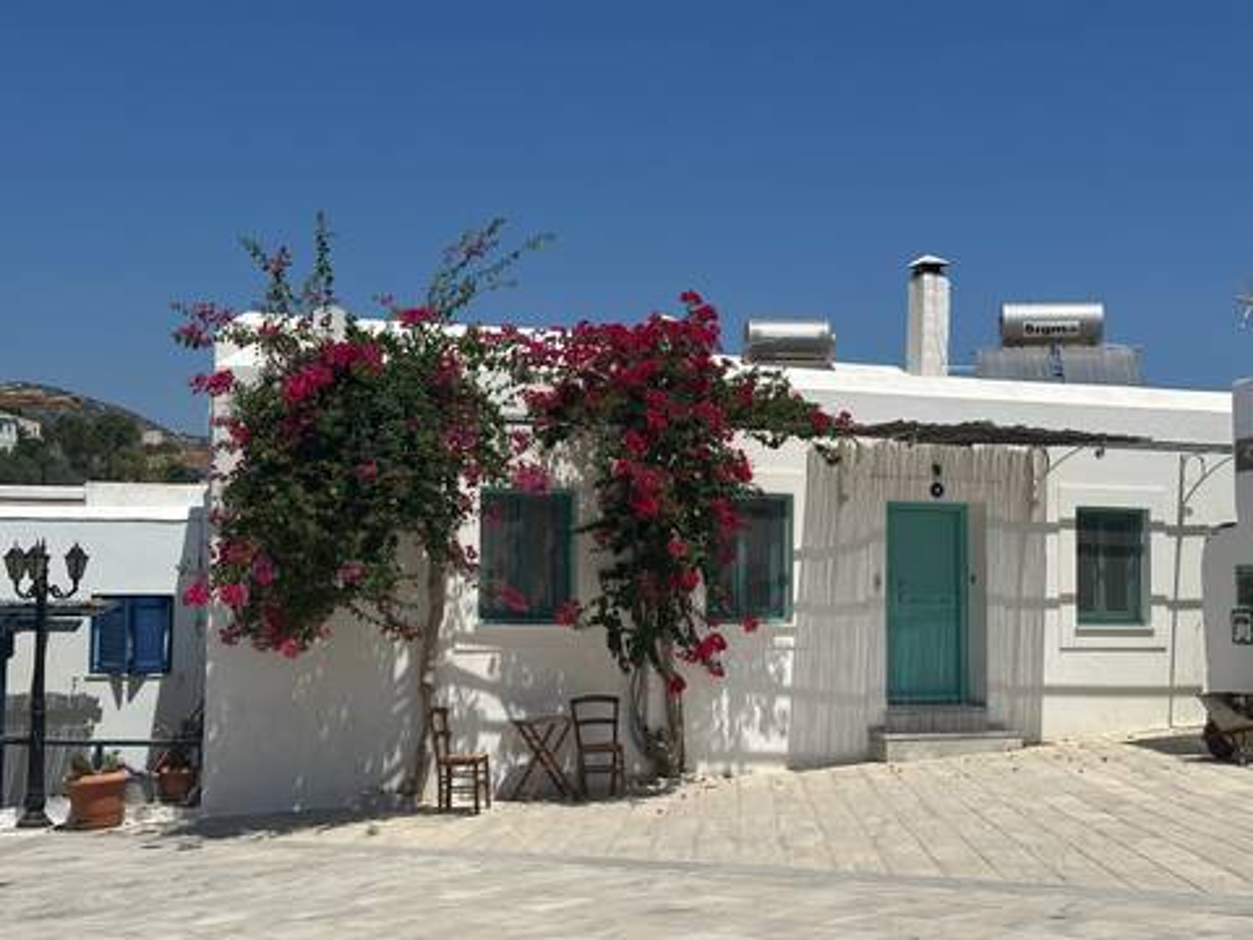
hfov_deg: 39.7
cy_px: 470
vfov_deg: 30.3
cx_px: 626
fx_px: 1737
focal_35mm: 48
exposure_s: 1/8929
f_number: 1.78
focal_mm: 6.86
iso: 64
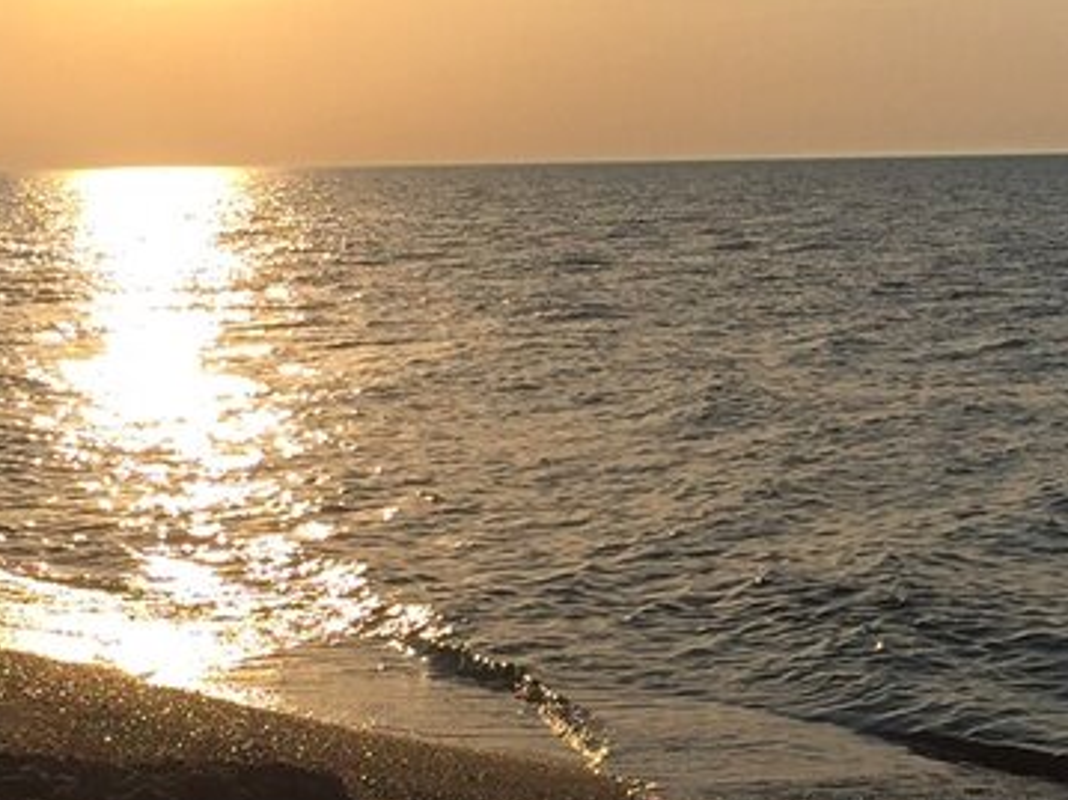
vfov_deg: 15.2
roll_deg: +1.6
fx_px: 2992
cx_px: 860
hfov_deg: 20.0
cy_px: 565
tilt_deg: -6.7
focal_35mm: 97
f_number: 2.2
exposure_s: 1/7937
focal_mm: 4.15
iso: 32
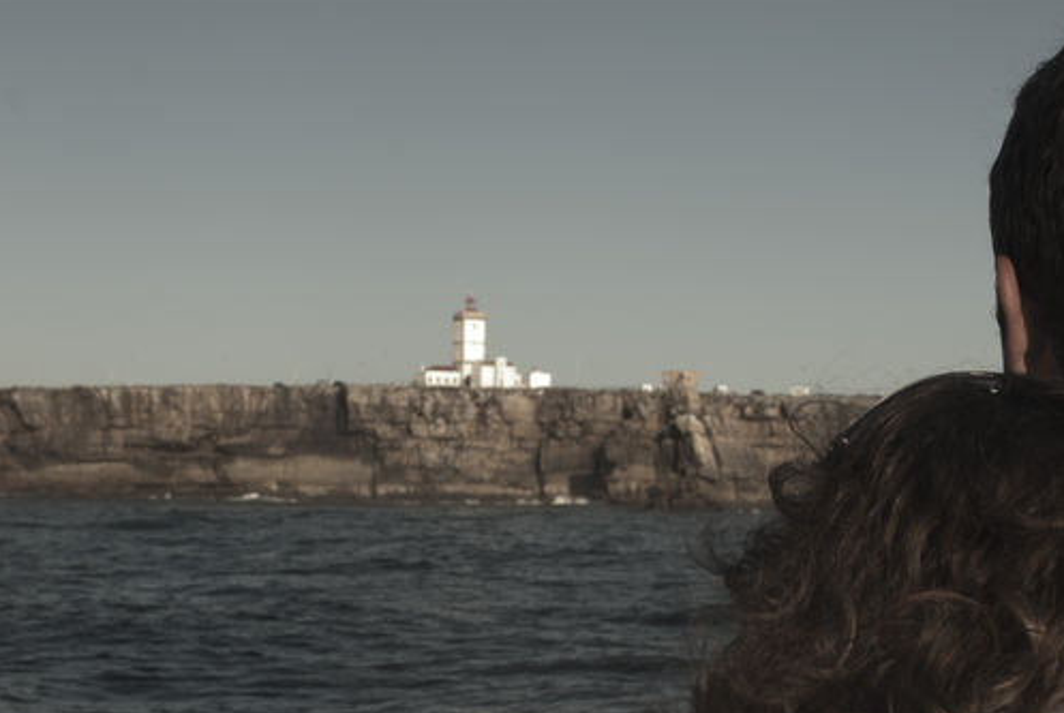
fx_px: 2250
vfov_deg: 17.9
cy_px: 544
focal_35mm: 76
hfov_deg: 26.5
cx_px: 683
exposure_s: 1/125
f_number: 7.1
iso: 100
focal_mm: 28
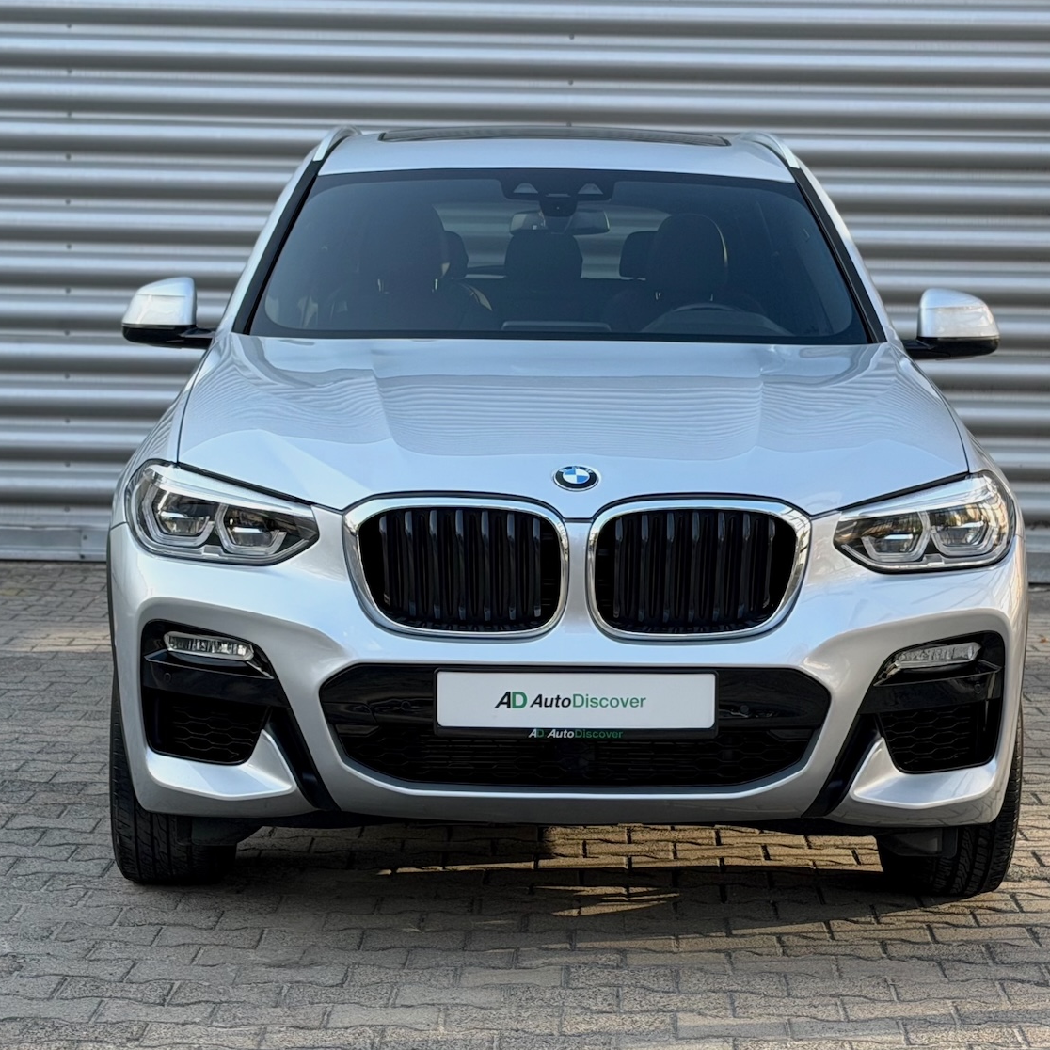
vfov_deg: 30.0
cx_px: 542
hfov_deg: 30.0
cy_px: 523
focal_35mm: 57
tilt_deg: -3.5
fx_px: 1956
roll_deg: -0.2
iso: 64
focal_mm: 6.76
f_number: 1.78
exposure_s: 1/442
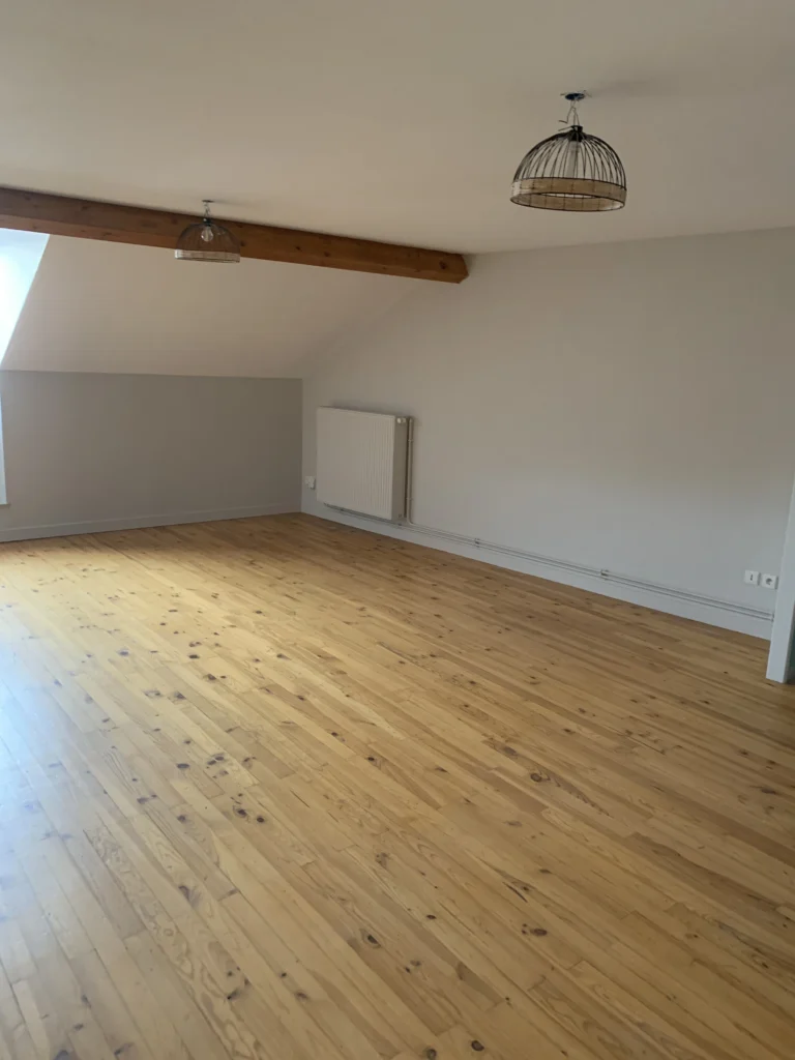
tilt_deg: -9.5
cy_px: 530
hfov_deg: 53.1
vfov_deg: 67.3
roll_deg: -0.7
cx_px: 398
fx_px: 796
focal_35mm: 26
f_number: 1.8
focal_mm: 4.25
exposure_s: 1/41
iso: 400
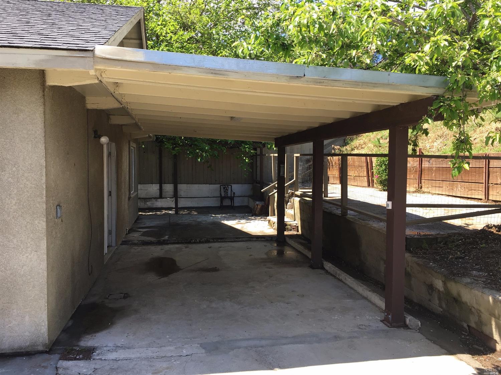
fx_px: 420
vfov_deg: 48.2
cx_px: 250
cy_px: 188
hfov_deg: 61.7
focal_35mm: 29
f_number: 2.2
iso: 25
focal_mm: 4.15
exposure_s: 1/450
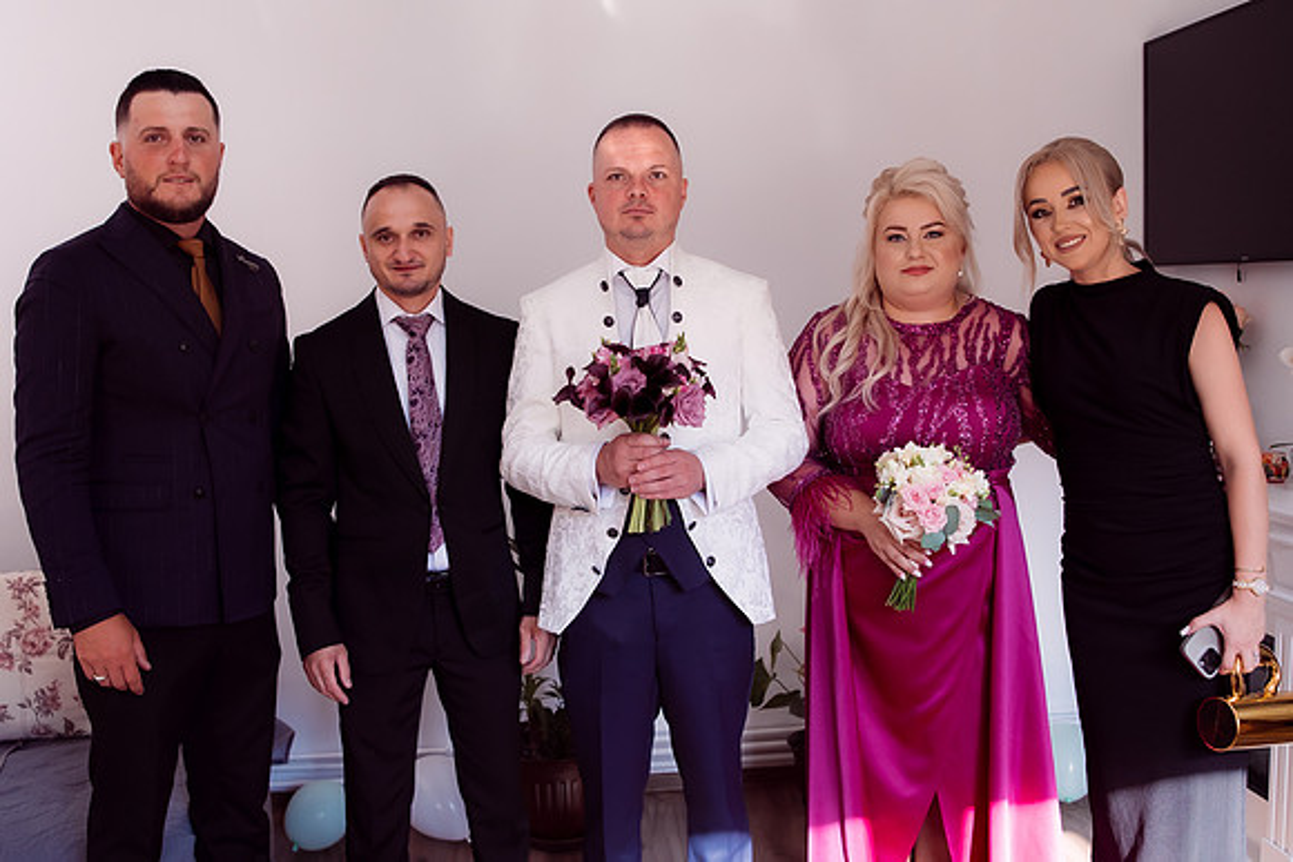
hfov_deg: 54.7
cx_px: 632
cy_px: 421
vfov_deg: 38.1
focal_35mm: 35
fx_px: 1249
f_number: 3.2
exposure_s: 1/320
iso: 640
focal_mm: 23
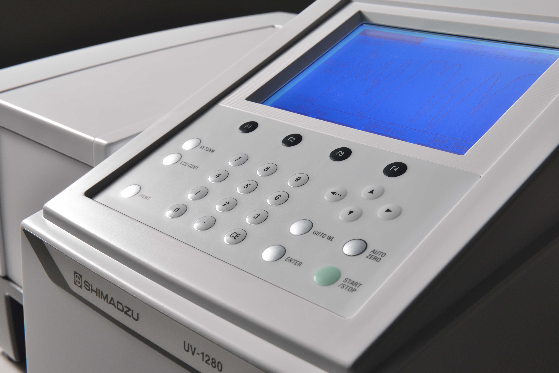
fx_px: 777
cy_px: 186
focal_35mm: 50
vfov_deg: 27.0
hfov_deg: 39.6
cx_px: 280
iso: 400
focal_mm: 50
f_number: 20
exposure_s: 1/3
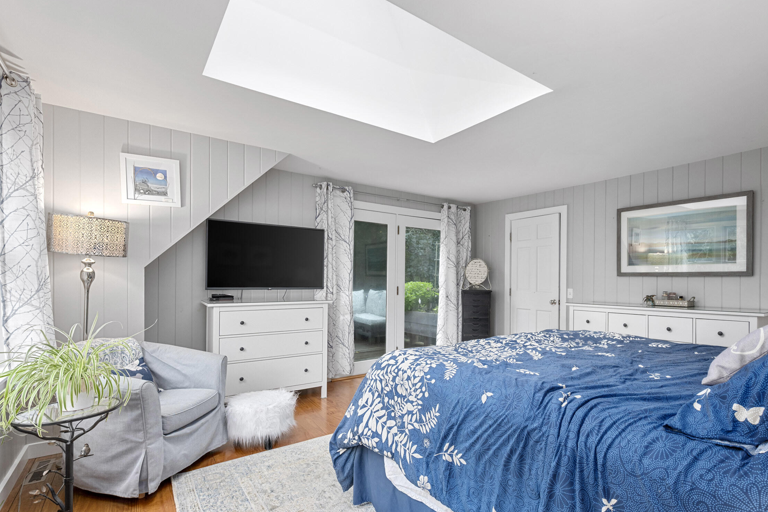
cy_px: 275
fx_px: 384
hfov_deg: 89.6
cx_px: 427
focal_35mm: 18
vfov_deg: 67.3
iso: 320
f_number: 8
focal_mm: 16
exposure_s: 1/6
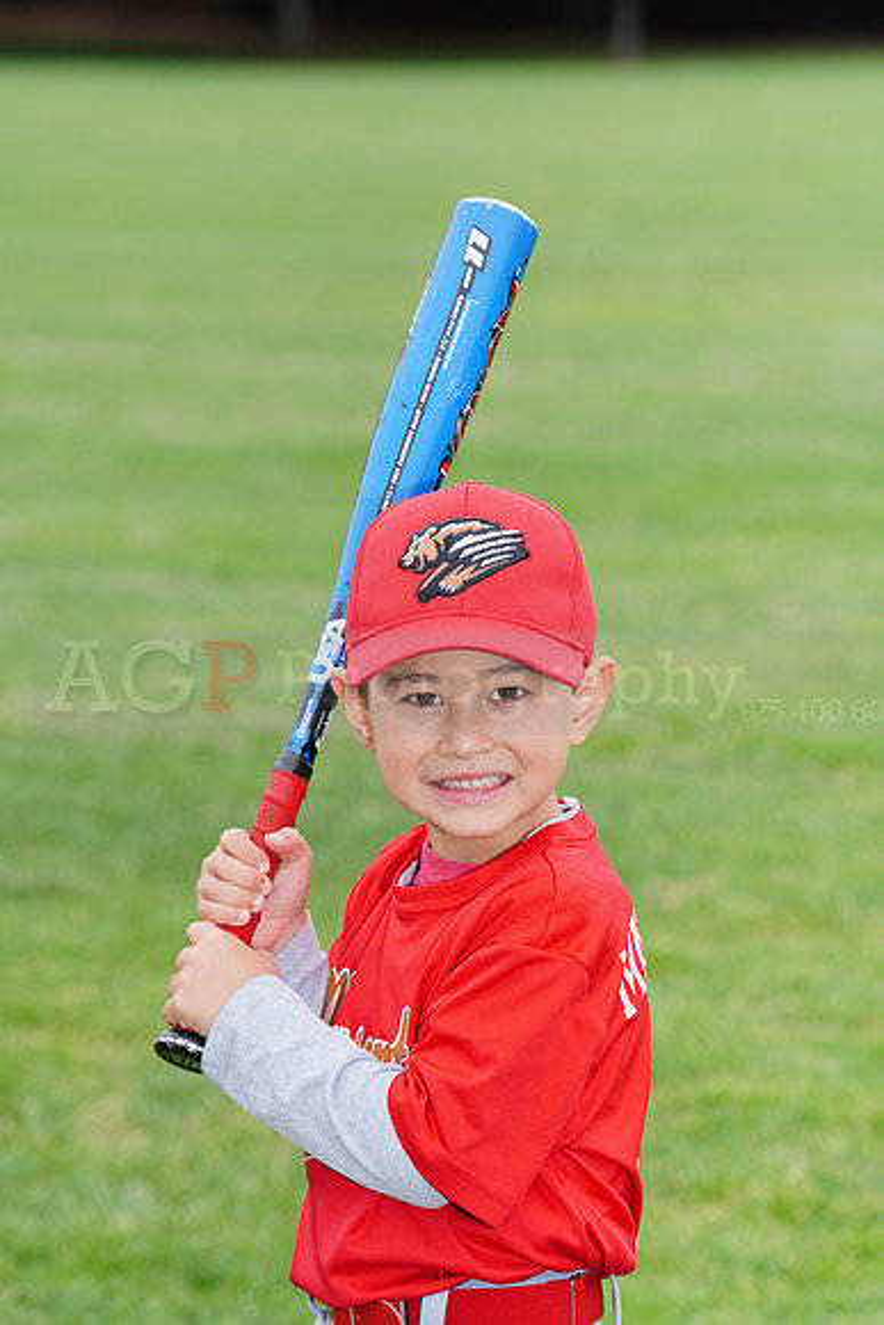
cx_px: 442
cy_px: 662
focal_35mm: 200
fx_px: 7362
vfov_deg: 10.3
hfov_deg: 6.9
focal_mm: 200
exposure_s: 1/250
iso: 200
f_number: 9
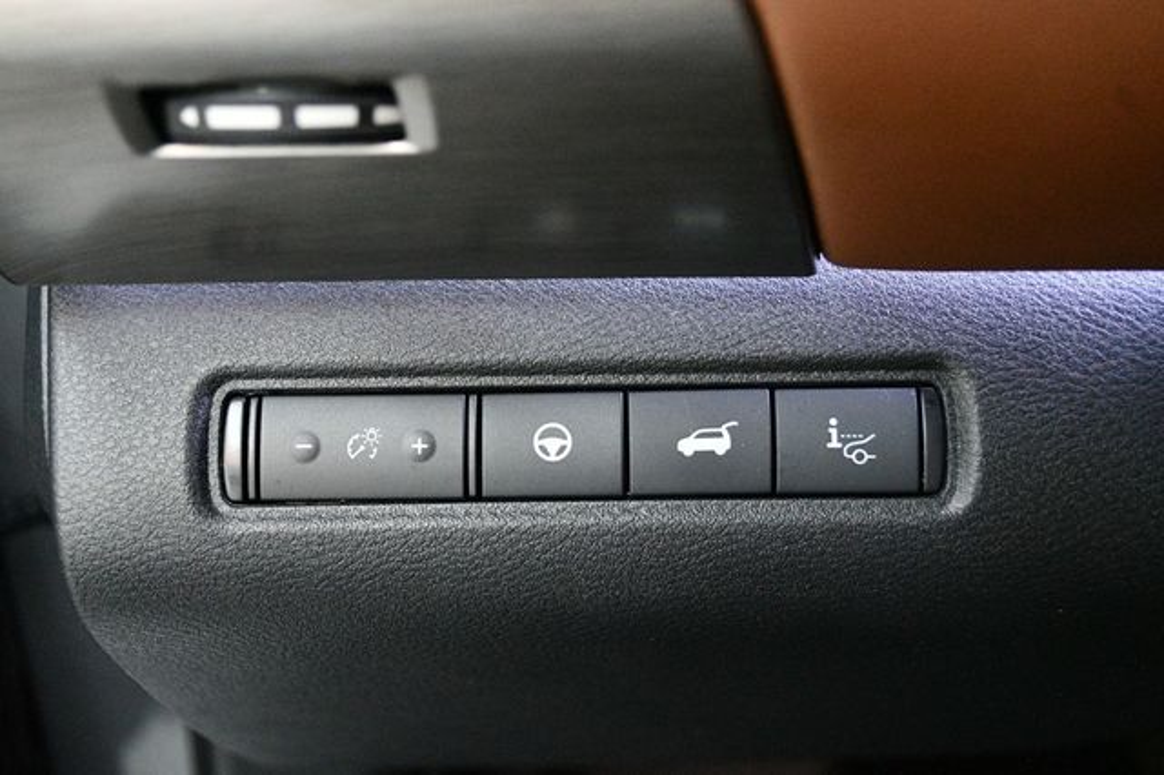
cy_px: 388
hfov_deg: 45.5
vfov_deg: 31.2
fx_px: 1390
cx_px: 582
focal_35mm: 43
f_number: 4.5
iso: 6400
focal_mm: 29
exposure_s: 1/60
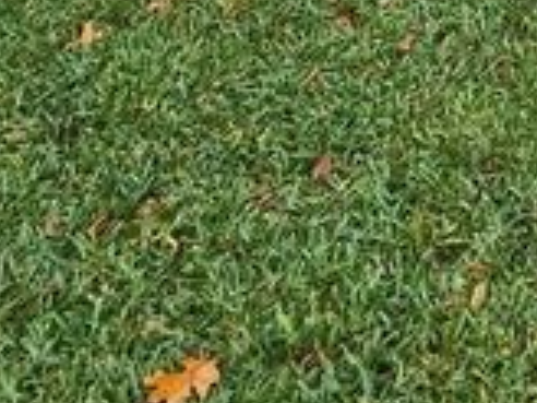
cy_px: -681
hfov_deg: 18.7
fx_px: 1257
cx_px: 969
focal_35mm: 81
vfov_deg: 12.3
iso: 50
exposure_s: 1/393
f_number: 2.2
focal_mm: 2.2
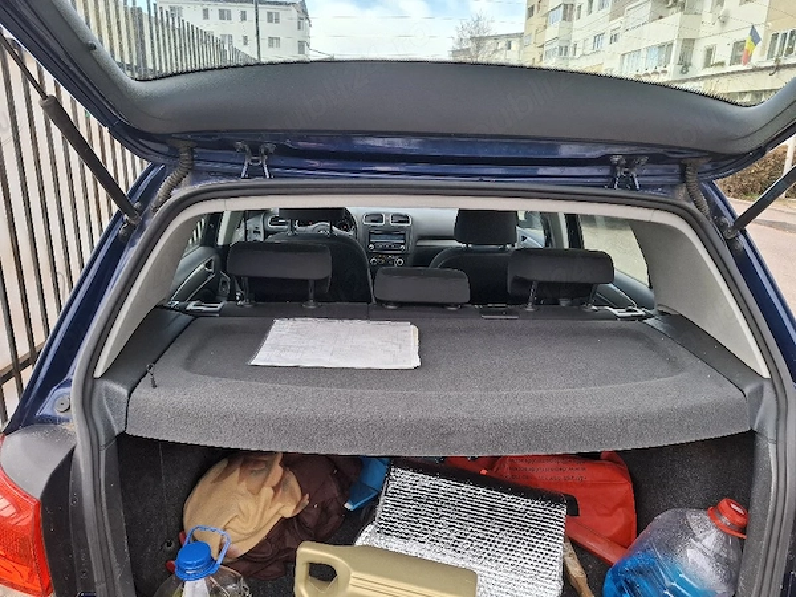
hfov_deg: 73.9
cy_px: 298
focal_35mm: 23
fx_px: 529
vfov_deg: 58.9
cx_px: 398
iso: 50
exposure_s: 1/161
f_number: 1.8
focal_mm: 5.54
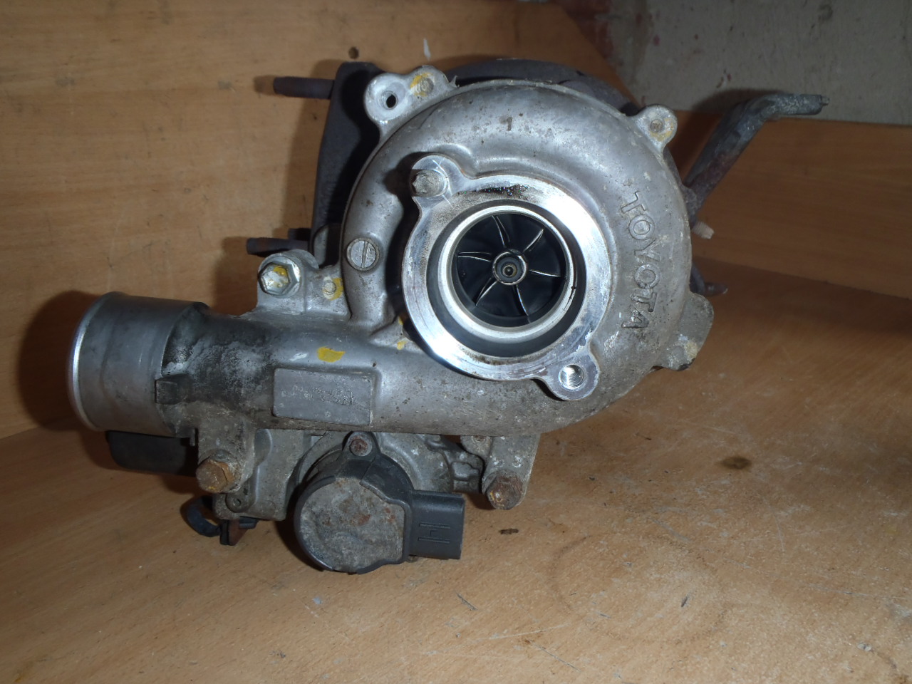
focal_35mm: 28
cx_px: 456
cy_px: 342
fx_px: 738
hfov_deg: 63.4
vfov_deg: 49.7
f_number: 3.9
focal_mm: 5
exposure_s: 1/30
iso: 100
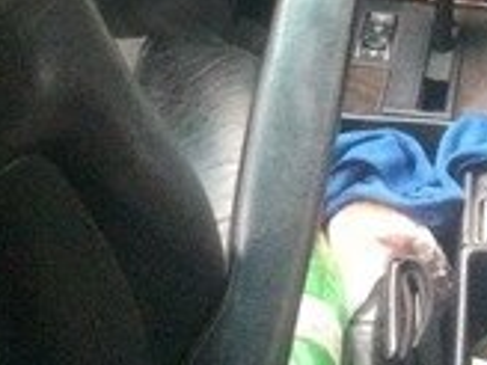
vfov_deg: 11.6
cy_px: -322
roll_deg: +0.6
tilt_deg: -17.8
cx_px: 442
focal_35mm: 117
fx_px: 1646
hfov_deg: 16.6
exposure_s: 1/25
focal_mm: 4.15
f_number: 2.2
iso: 320
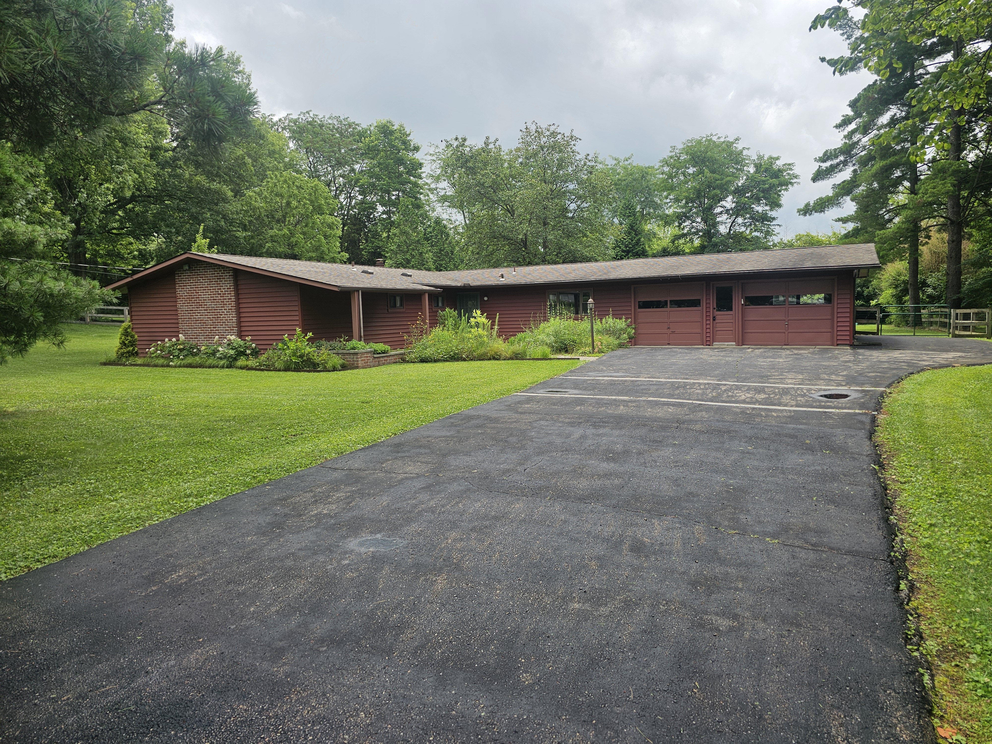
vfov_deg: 58.9
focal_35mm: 23
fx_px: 659
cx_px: 496
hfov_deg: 73.9
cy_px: 372
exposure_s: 1/415
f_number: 1.7
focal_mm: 6.3
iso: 10
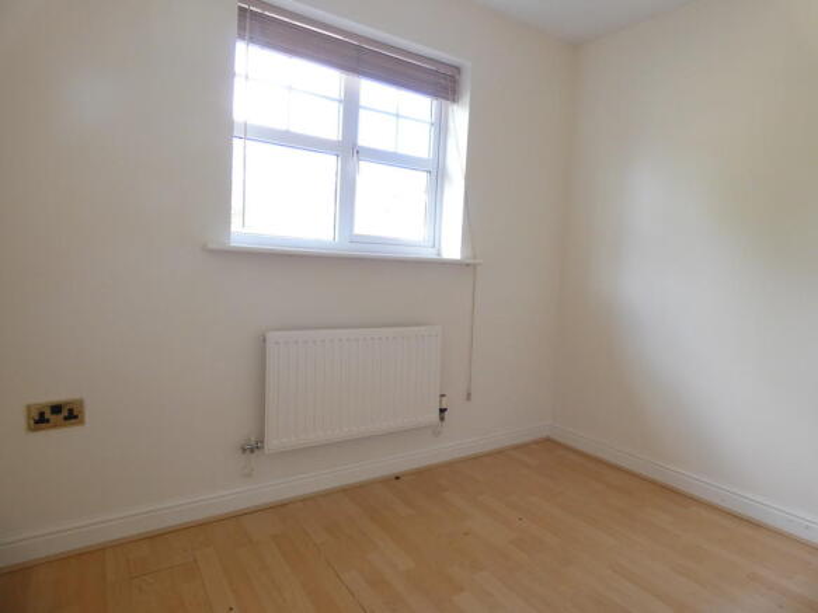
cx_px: 409
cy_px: 306
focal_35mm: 20
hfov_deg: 81.8
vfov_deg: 66.0
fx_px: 473
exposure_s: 1/60
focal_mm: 3.6
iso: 200
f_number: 2.8
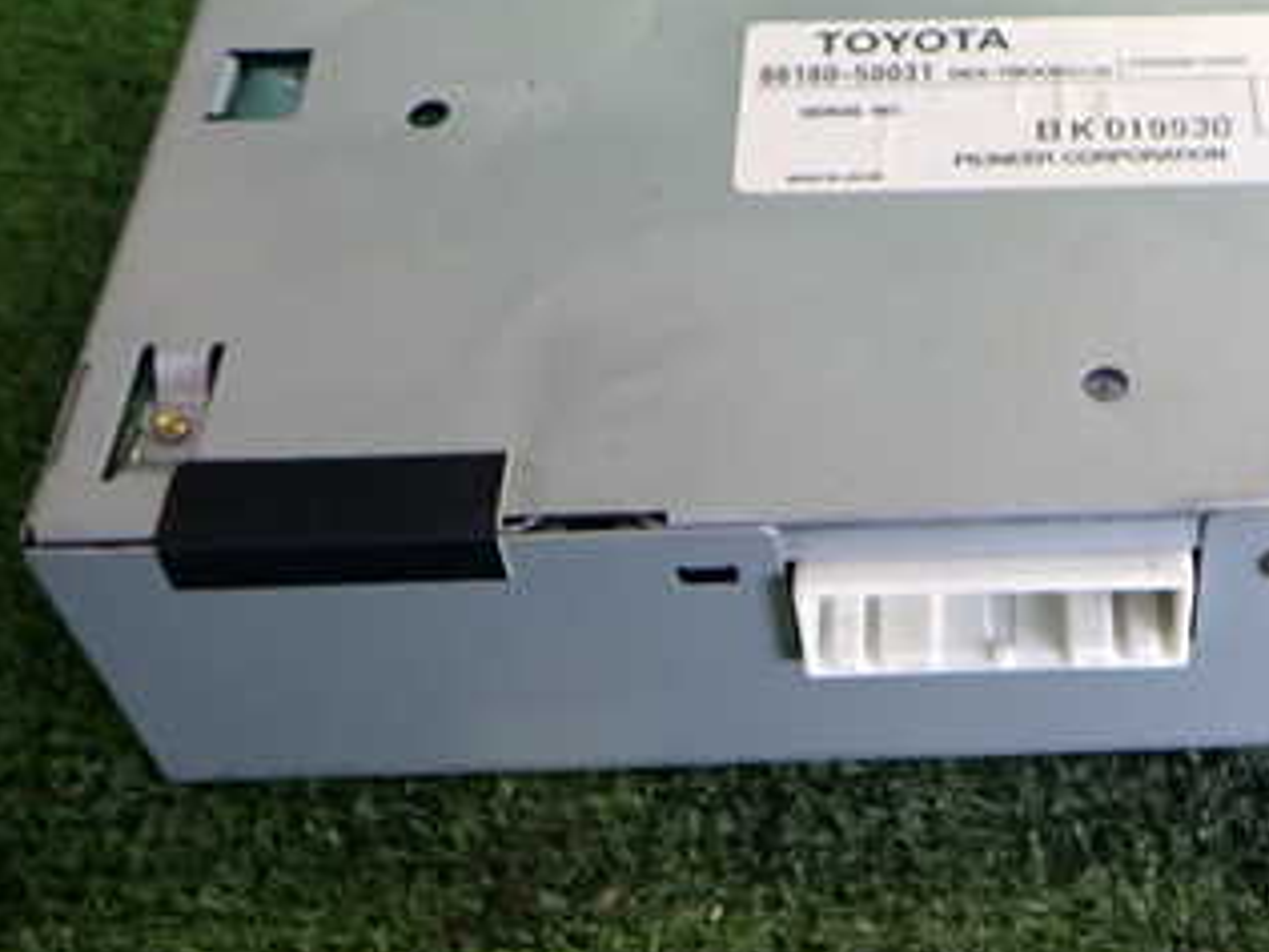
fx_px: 2090
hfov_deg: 32.4
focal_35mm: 57
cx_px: 1096
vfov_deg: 25.6
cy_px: 341
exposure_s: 1/60
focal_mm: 5.4
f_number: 2.3
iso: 250
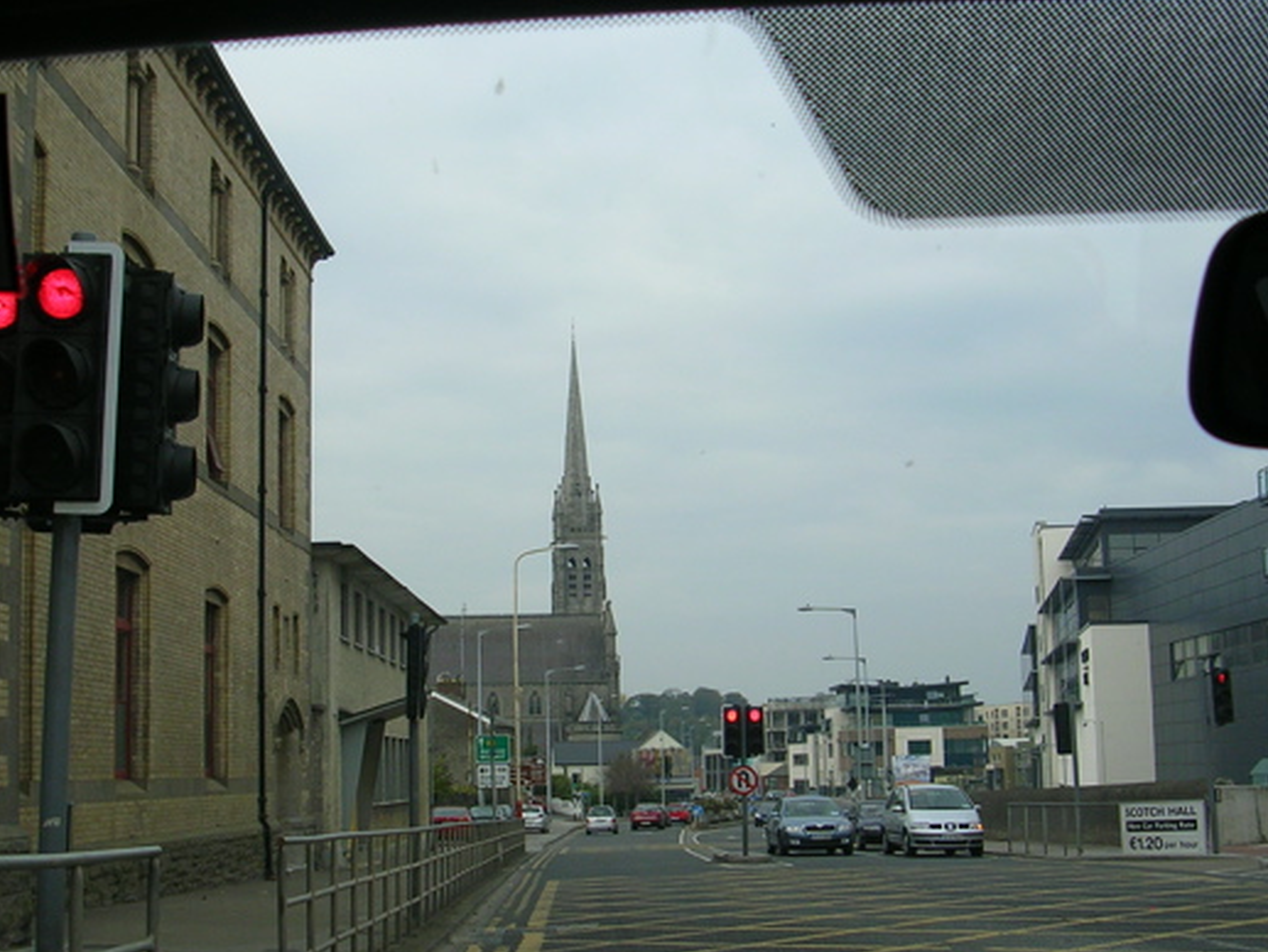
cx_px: 601
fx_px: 1722
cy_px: 567
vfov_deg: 30.8
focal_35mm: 47
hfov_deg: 40.4
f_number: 2.8
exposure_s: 1/448
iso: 50
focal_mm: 5.8
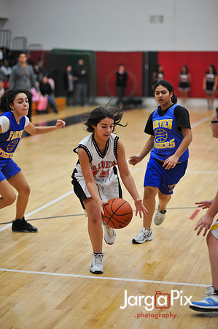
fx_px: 774
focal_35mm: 85
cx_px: 109
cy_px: 164
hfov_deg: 16.0
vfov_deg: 23.9
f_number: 2
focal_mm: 85
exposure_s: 1/500
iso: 1000
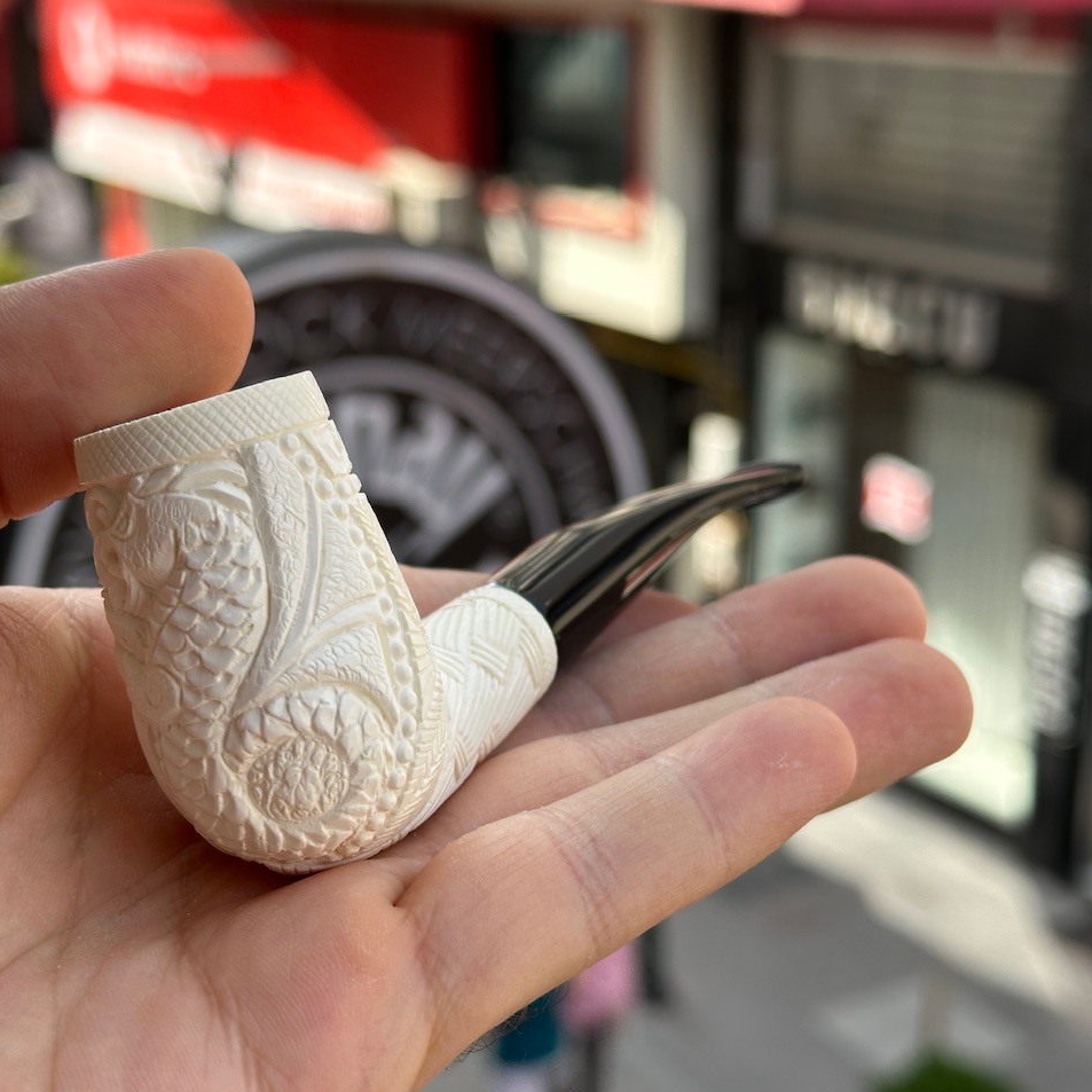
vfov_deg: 30.0
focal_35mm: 57
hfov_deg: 30.0
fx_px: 2034
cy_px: 544
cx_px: 506
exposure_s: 1/729
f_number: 1.78
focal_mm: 6.86
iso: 64
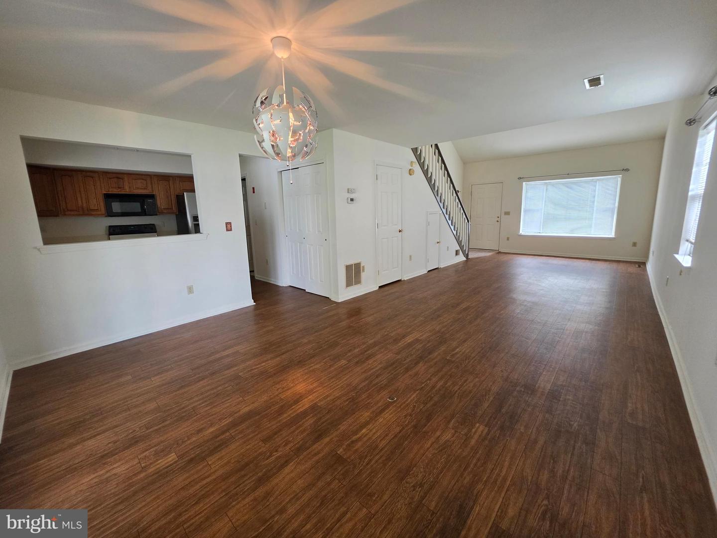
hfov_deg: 106.2
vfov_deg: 89.9
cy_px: 269
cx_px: 358
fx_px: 269
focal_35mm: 13
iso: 200
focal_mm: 2.2
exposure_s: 1/120
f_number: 1.9
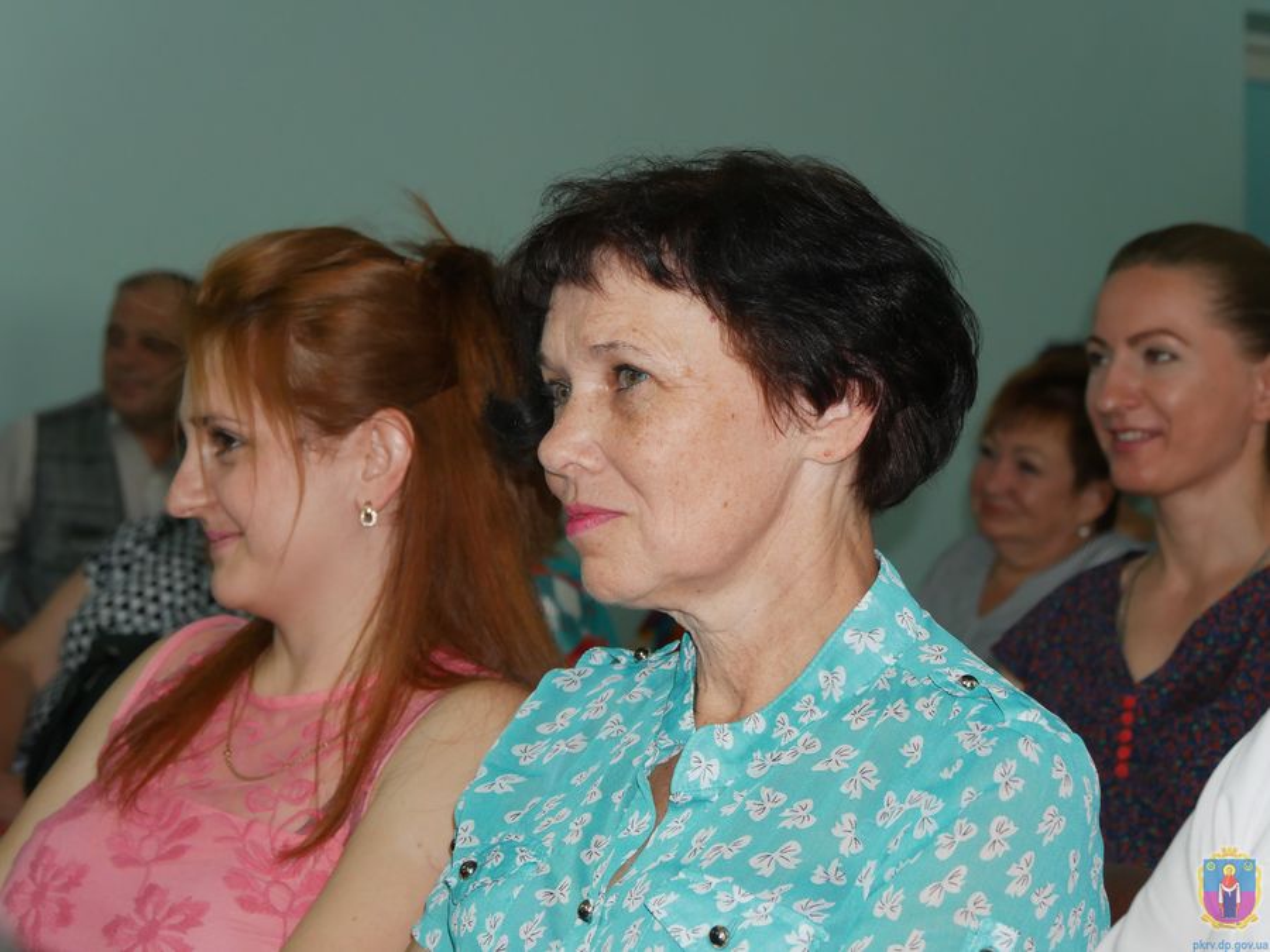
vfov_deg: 18.4
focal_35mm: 80
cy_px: 476
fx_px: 2935
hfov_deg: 24.4
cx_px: 635
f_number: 4.7
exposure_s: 1/60
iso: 800
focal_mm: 40
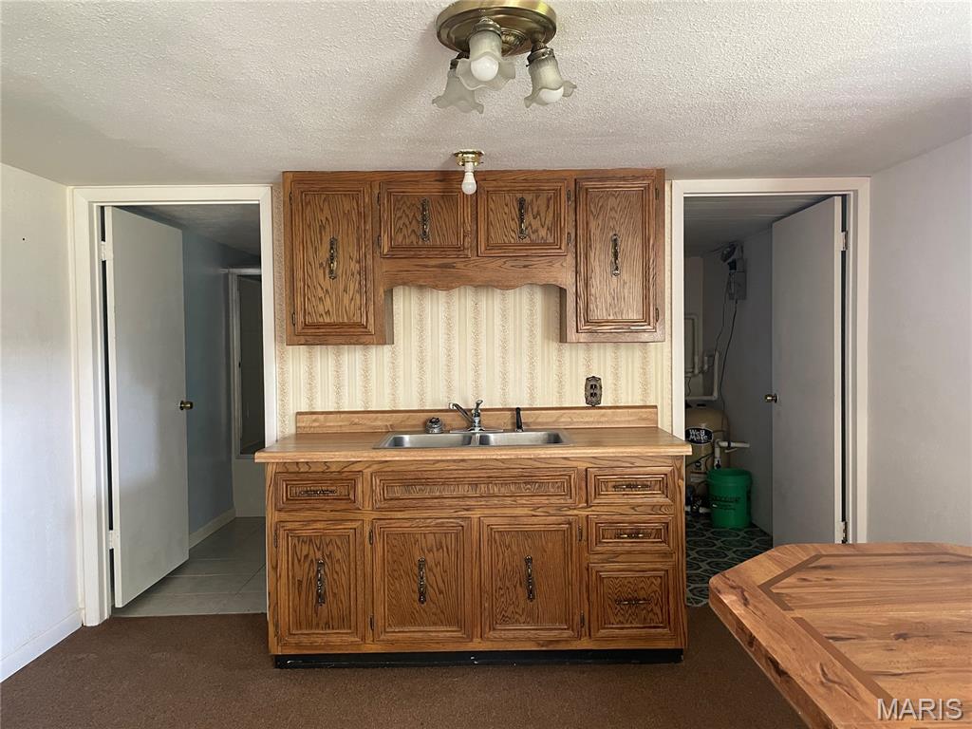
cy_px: 364
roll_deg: +1.7
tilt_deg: +0.0
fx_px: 730
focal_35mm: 26
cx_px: 486
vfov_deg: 53.1
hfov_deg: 67.3
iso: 160
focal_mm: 4.2
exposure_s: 1/60
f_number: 1.6
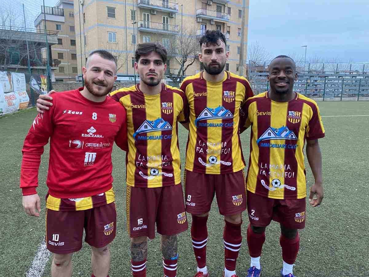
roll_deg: -0.9
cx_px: 184
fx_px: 277
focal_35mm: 26
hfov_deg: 67.3
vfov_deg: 53.1
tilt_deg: -8.5
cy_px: 138
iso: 200
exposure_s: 1/60
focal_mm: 4.25
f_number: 1.8
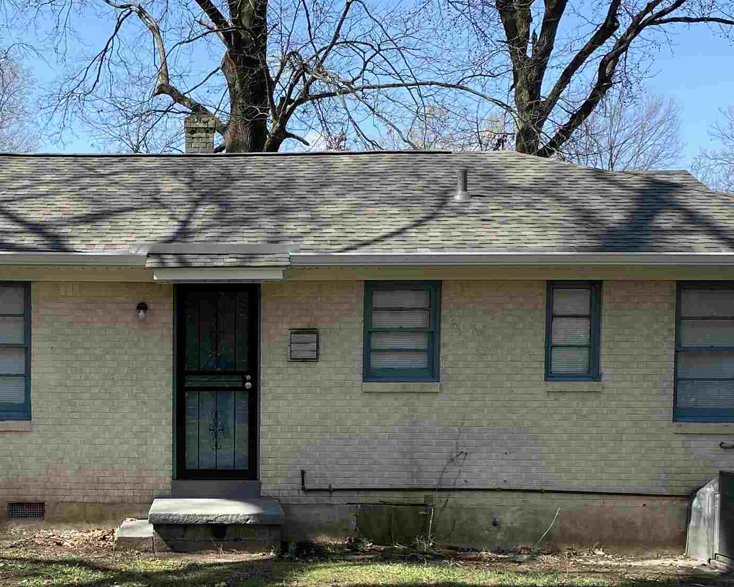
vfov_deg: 26.9
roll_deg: +0.4
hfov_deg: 33.0
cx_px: 196
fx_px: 1217
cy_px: 410
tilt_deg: -3.7
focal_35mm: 56
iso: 32
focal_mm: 4.25
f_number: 1.8
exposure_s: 1/1258
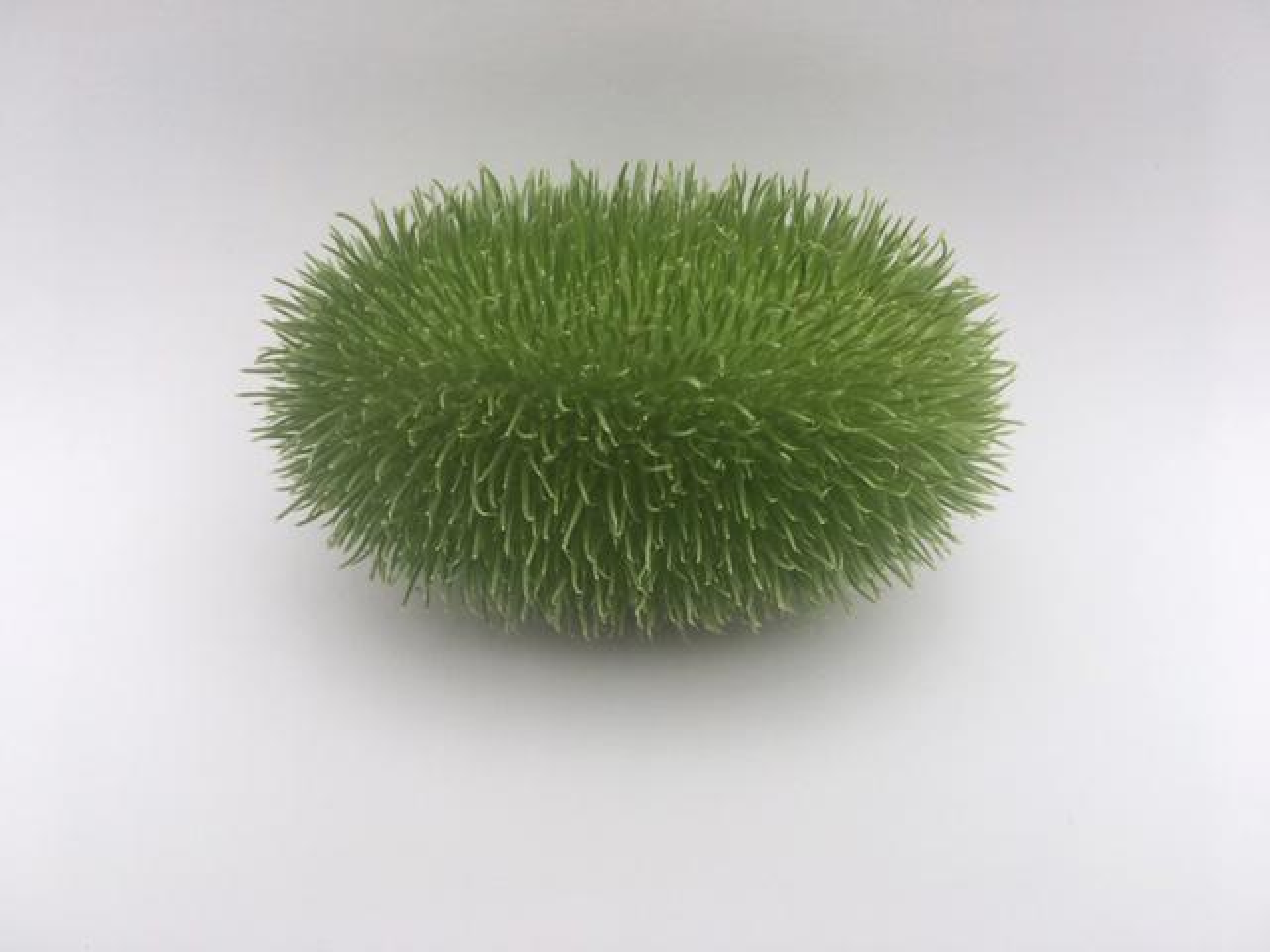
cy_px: 476
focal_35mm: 29
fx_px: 1064
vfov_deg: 48.2
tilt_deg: -50.4
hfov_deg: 61.7
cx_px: 635
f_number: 2.2
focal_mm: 4.15
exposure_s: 1/182
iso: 25
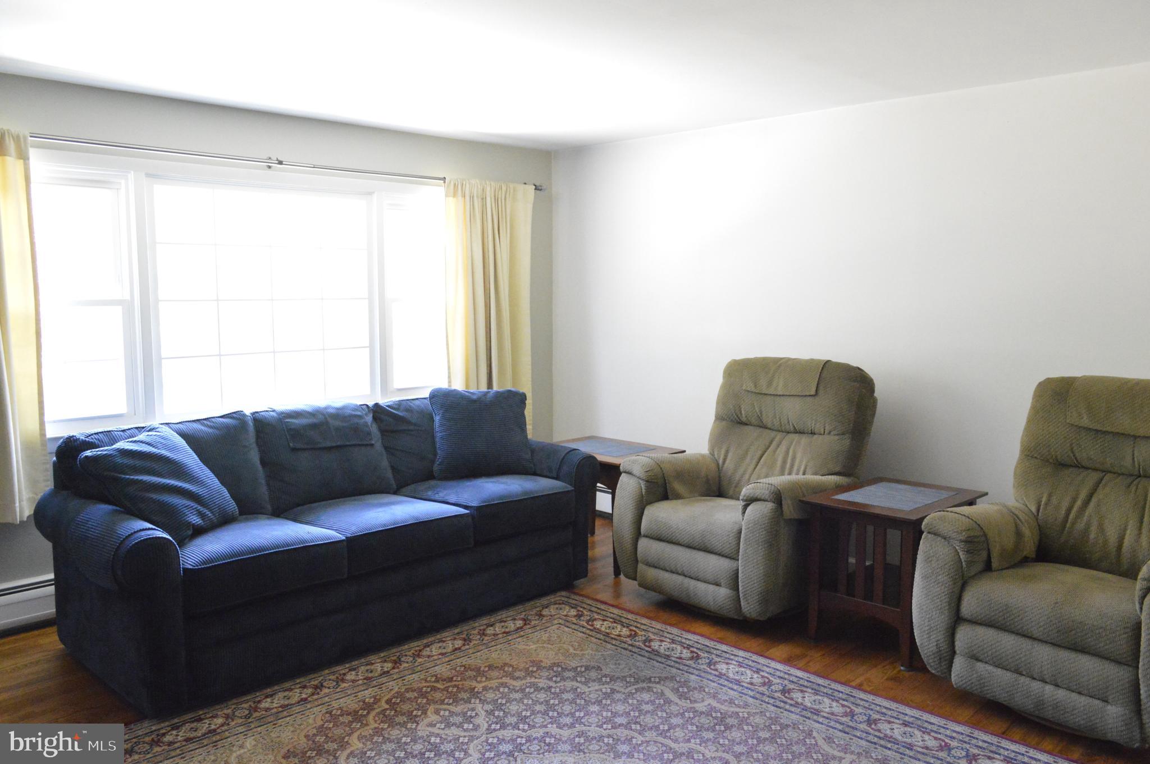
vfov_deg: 47.8
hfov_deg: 67.4
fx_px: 862
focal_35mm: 27
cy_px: 382
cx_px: 575
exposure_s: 1/80
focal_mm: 18
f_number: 5.6
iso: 6400
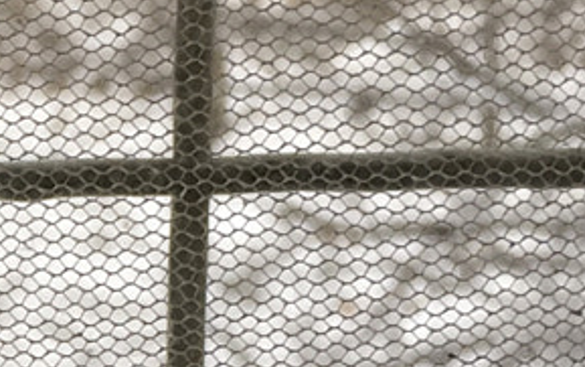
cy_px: 649
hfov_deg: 11.4
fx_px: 2712
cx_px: -466
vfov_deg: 7.5
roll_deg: +2.0
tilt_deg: -10.4
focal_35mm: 170
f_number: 2.2
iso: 25
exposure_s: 1/50
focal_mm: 4.15
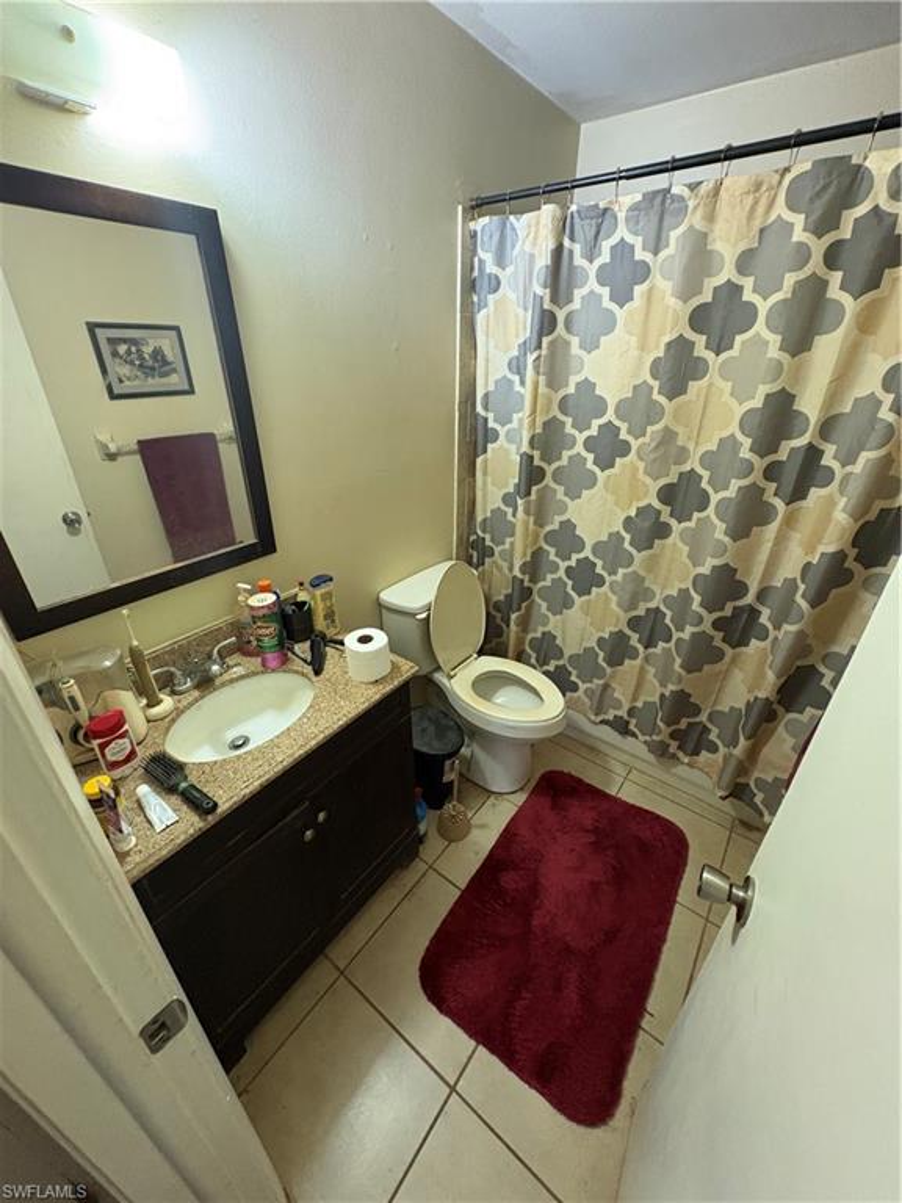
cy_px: 602
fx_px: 486
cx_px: 451
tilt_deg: -26.4
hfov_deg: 85.7
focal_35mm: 14
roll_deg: -1.8
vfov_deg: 102.1
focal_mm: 2.22
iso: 500
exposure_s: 1/60
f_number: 2.2
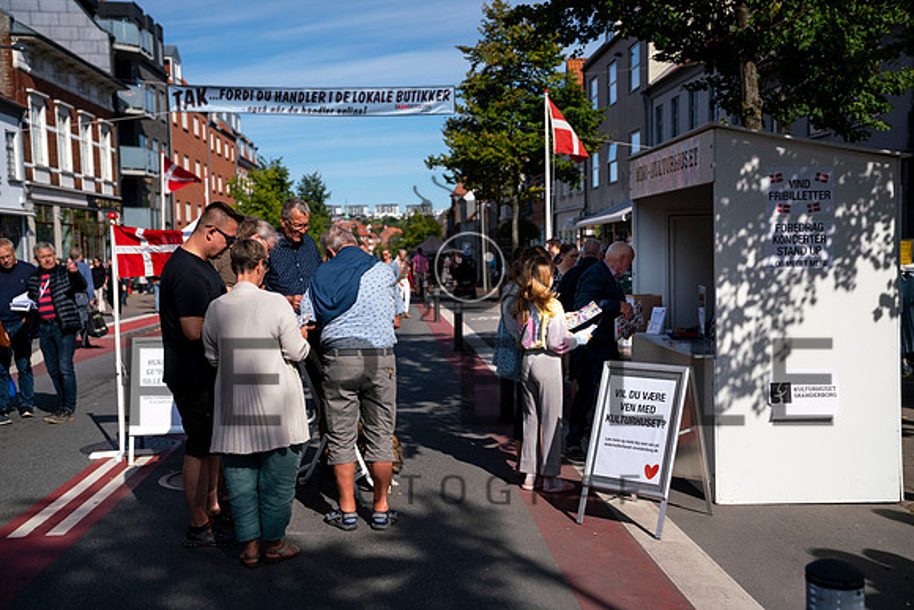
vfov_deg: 33.4
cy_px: 305
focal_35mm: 40
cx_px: 457
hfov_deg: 48.4
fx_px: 1016
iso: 125
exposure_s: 1/3200
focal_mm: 40
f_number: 3.5
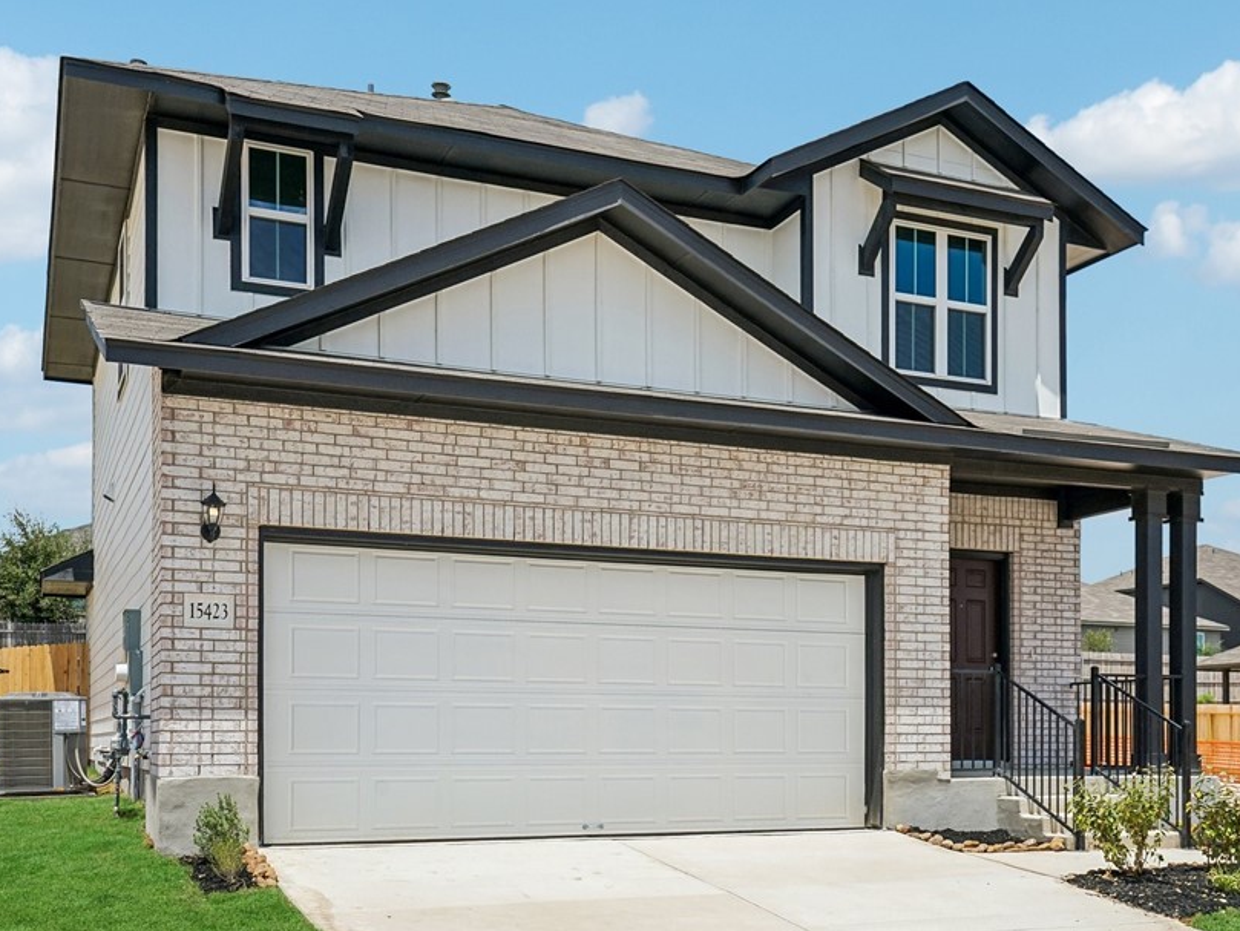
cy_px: 504
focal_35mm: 40
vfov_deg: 35.9
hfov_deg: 46.6
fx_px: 1433
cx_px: 725
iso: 200
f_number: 9
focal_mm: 31
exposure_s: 1/800
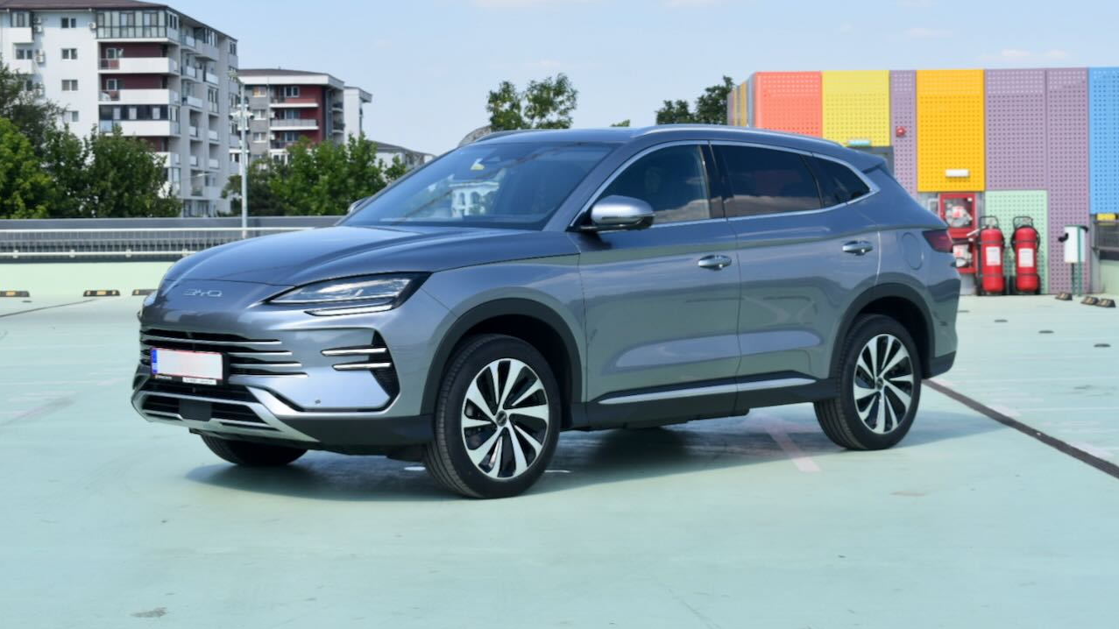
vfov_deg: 19.1
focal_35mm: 63
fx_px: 1869
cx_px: 560
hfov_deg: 33.3
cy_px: 290
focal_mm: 40
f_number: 9
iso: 200
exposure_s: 1/320
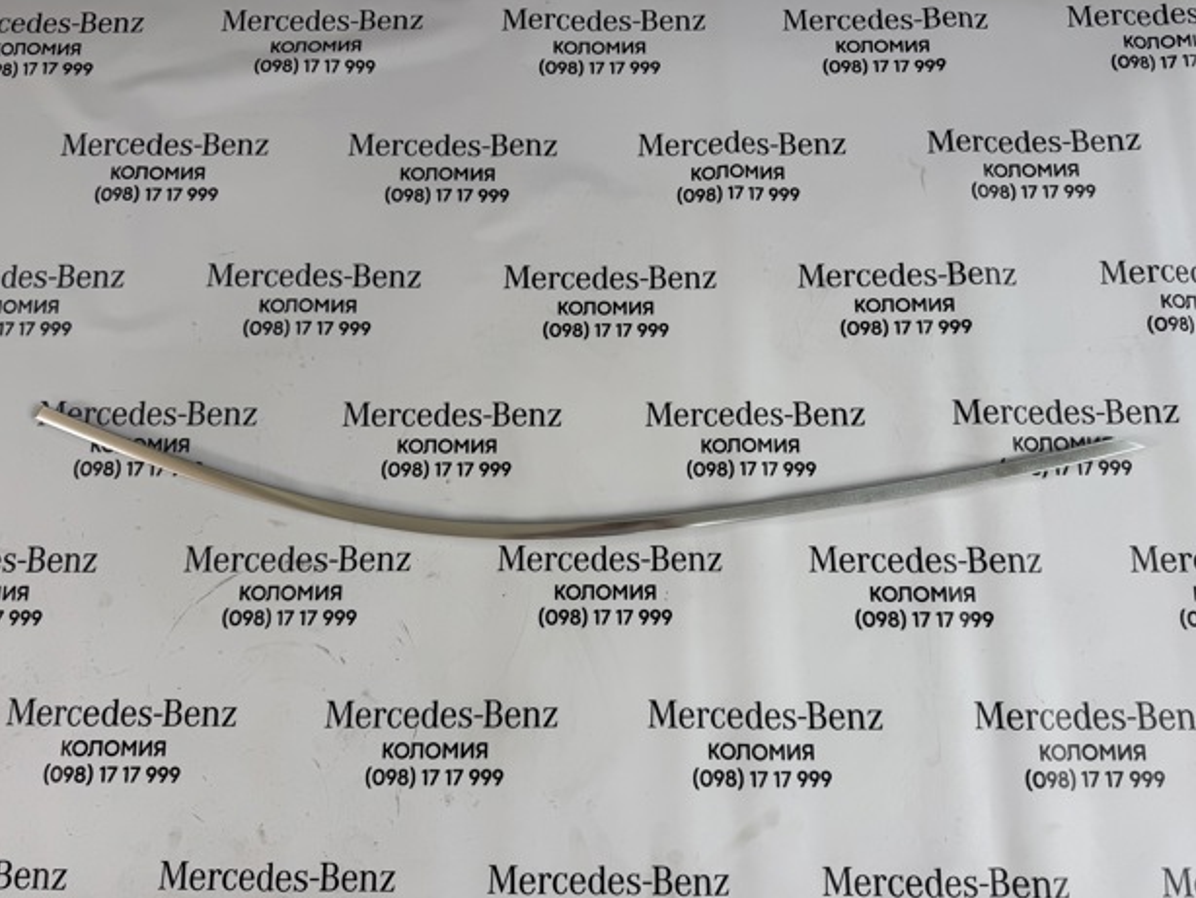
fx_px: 864
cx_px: 608
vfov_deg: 54.9
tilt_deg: -81.0
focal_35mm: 25
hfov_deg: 69.4
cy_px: 462
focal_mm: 6.76
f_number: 1.78
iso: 64
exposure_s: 1/100
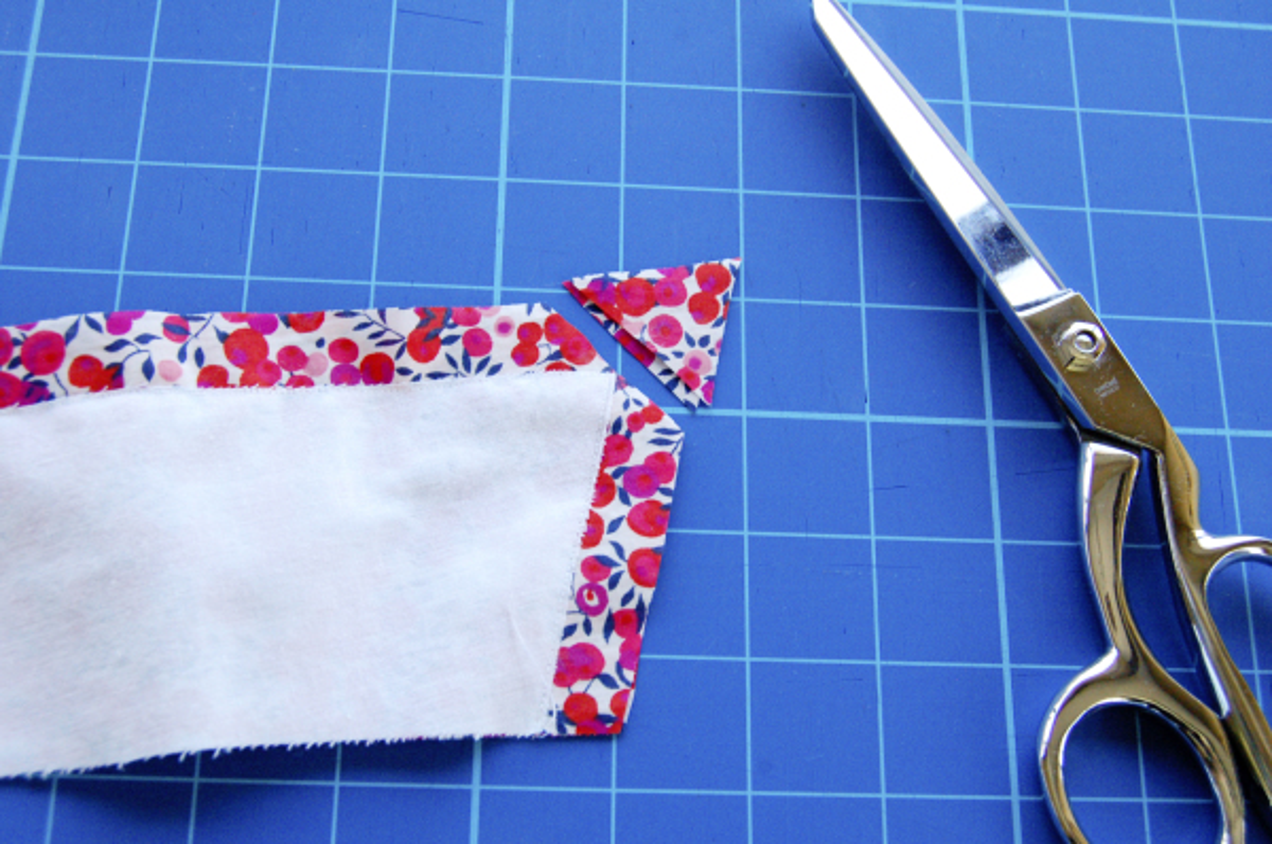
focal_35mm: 48
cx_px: 636
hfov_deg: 41.2
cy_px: 422
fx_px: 1693
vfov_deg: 28.0
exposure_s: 1/250
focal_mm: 32
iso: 1600
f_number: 8
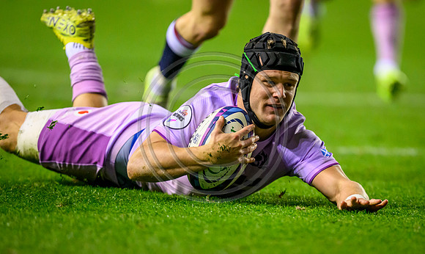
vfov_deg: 2.5
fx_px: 5898
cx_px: 233
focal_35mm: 516
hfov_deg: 4.1
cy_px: 177
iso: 8000
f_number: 2.8
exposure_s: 1/1600
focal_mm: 400
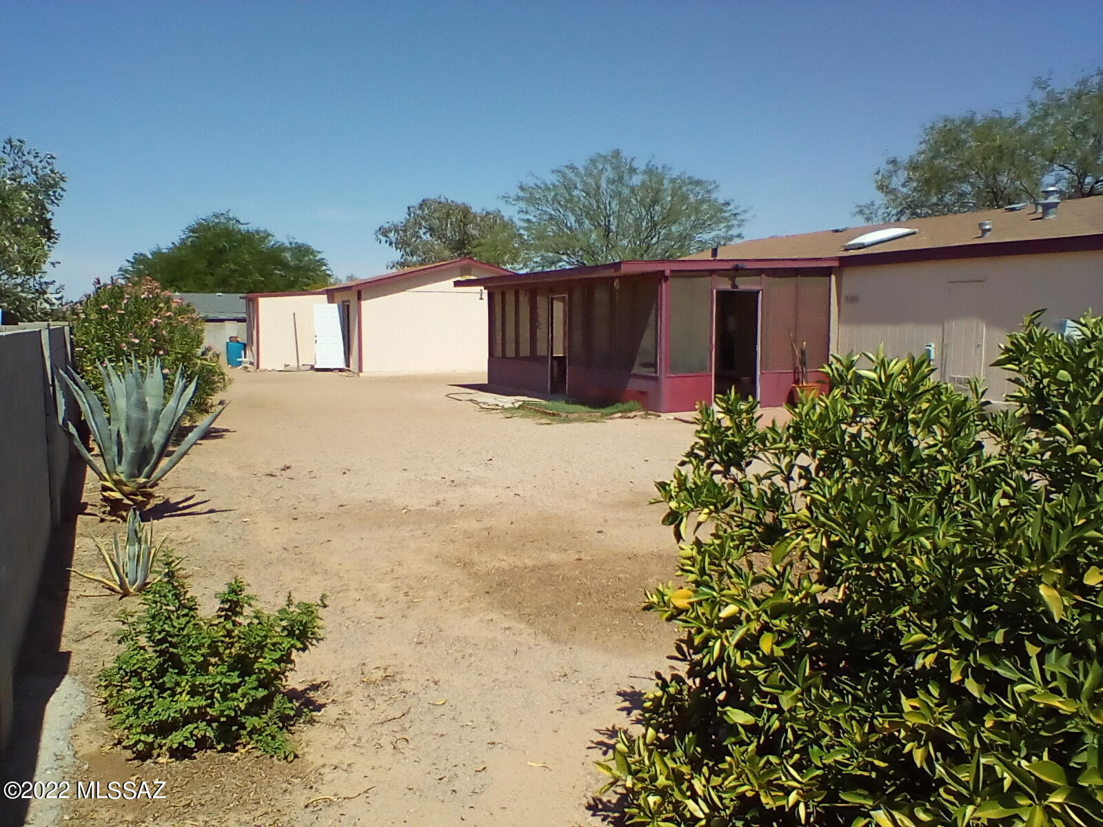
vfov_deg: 45.4
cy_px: 414
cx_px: 552
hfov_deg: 58.4
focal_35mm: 31
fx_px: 988
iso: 101
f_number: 2.4
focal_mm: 2.38
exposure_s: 1/2252
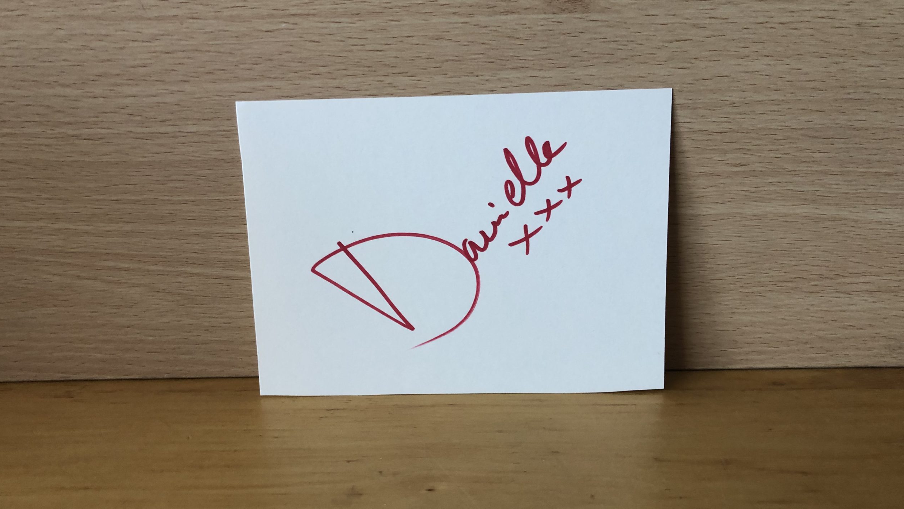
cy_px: 270
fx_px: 743
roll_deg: -0.3
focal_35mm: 31
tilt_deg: -22.0
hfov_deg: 62.6
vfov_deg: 37.8
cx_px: 452
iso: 40
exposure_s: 1/15
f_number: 1.8
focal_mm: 3.99
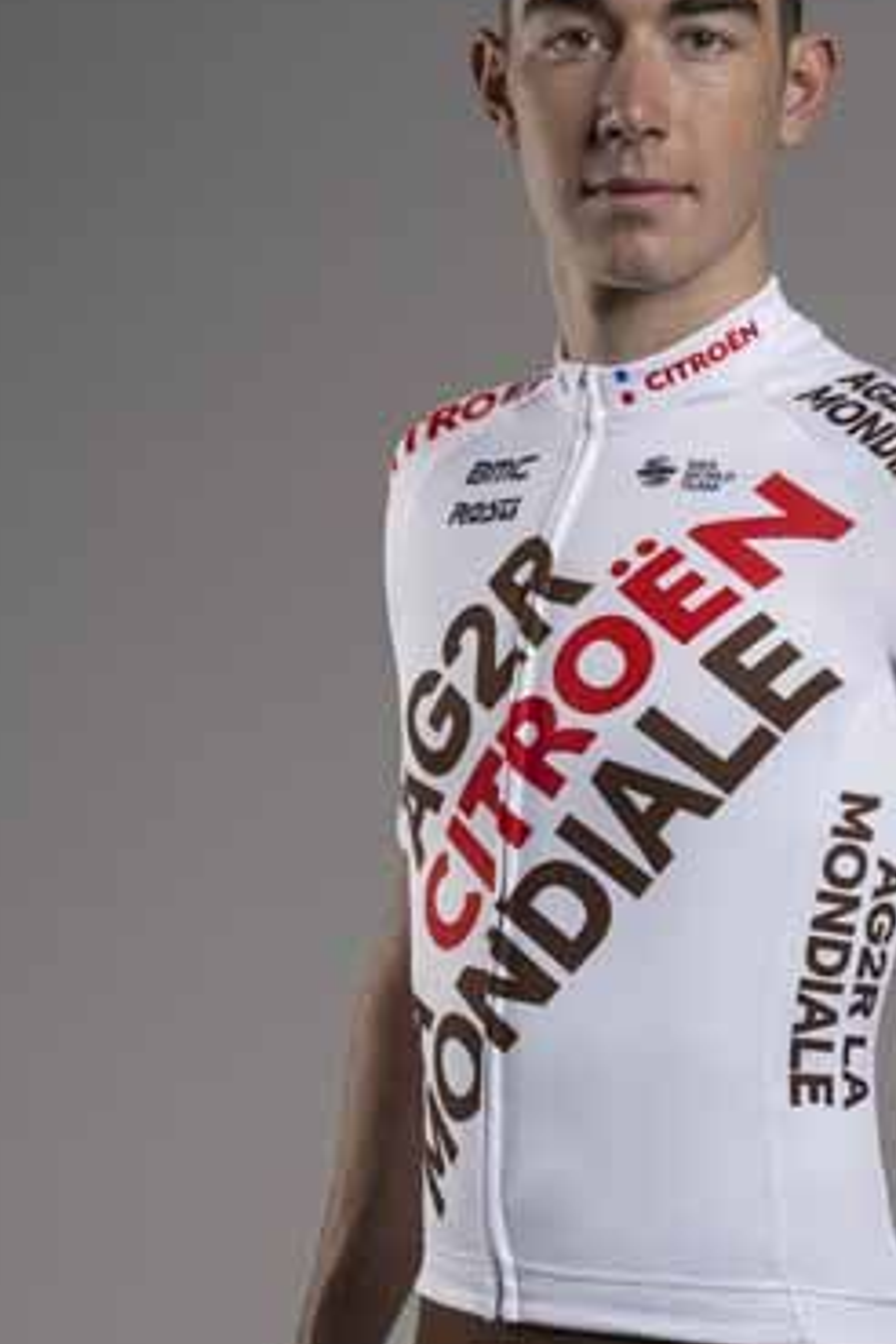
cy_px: 932
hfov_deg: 10.8
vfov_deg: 16.1
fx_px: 4741
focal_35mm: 127
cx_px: 727
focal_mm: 70
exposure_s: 1/250
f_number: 11
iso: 400
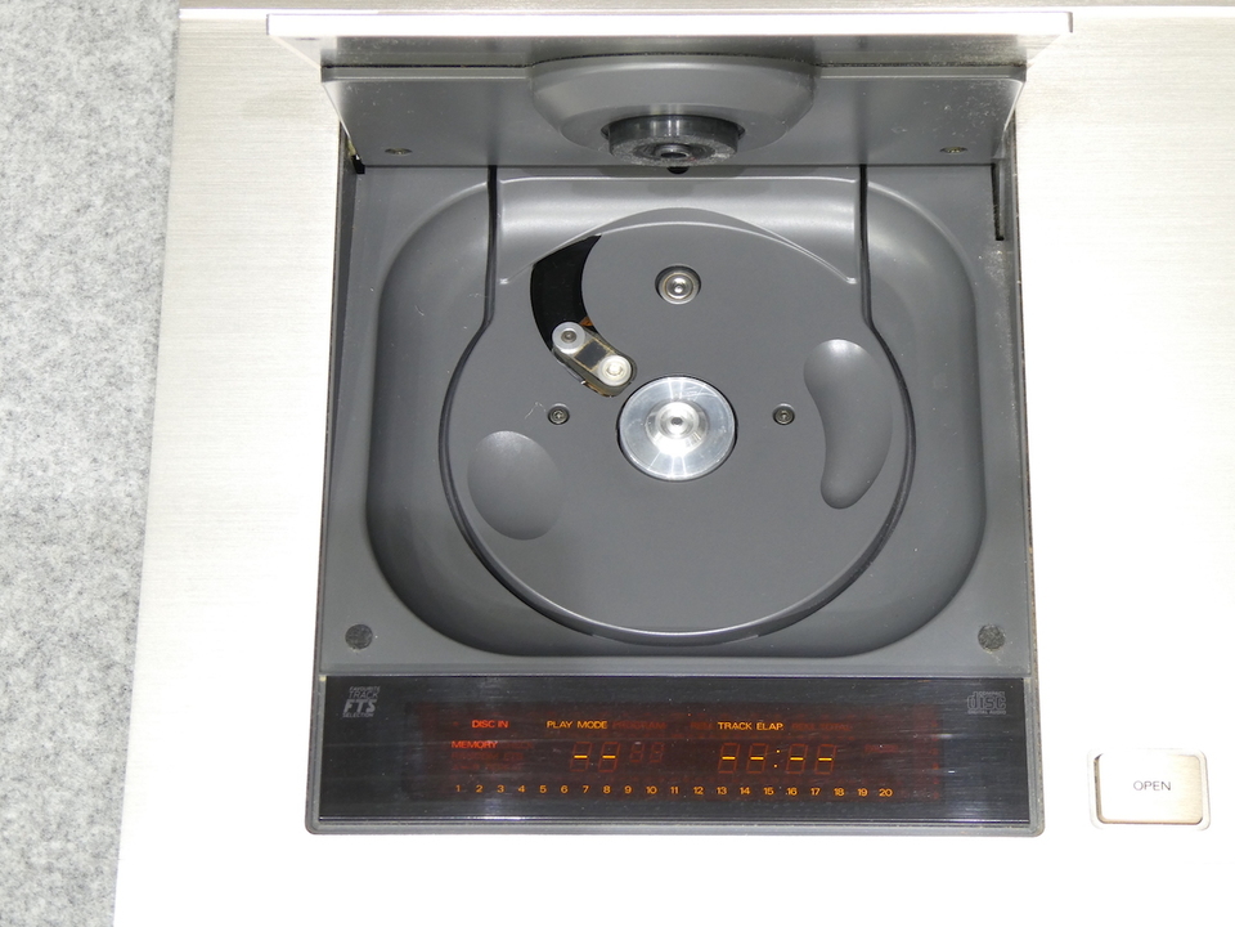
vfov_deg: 19.9
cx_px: 618
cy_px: 464
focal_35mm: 74
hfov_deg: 26.3
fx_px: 2640
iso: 200
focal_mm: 13.2
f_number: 4.6
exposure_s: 1/4
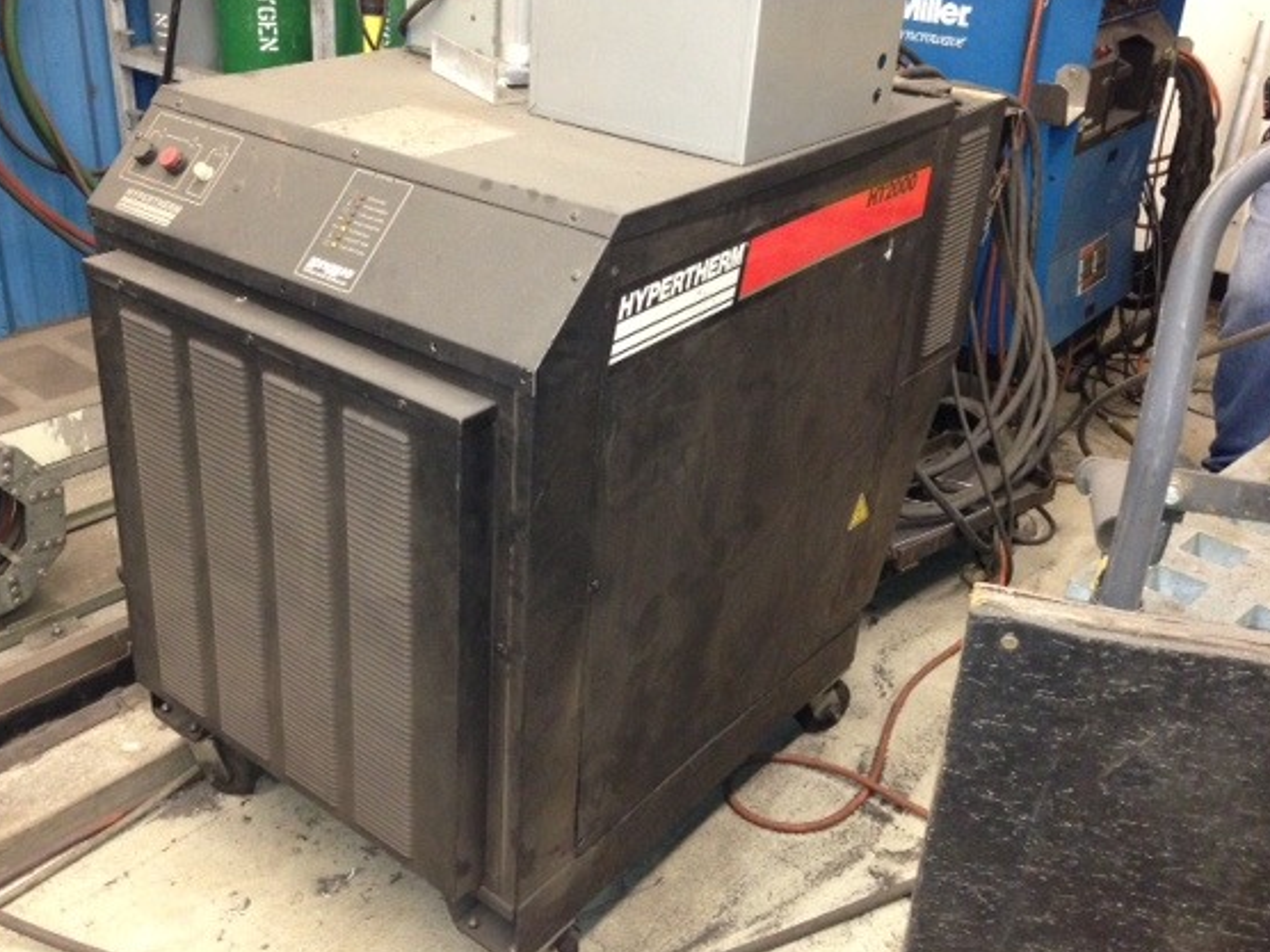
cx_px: 553
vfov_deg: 37.7
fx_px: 1394
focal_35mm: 38
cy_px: 450
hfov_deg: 48.9
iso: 400
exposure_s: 1/17
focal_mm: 4.13
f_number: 2.4
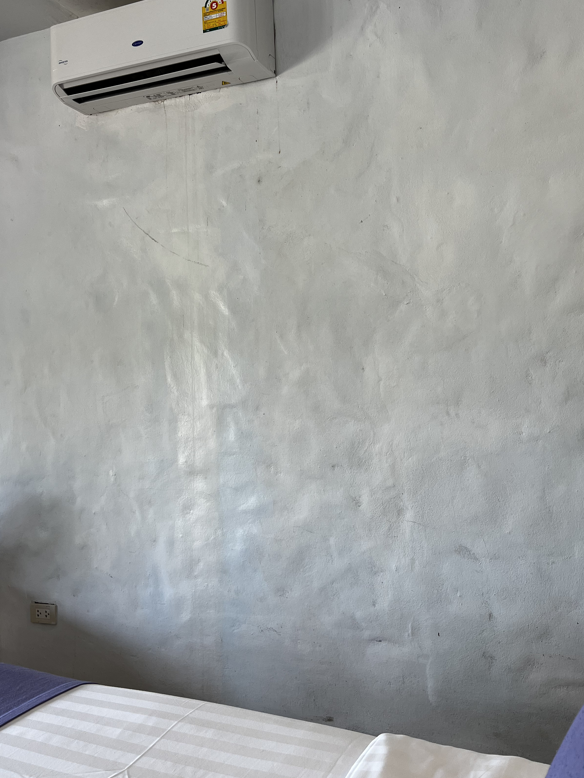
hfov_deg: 42.9
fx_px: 742
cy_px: 326
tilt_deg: +3.6
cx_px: 268
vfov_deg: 55.1
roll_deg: +2.5
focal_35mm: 33
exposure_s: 1/100
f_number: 1.5
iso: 40
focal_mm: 5.7
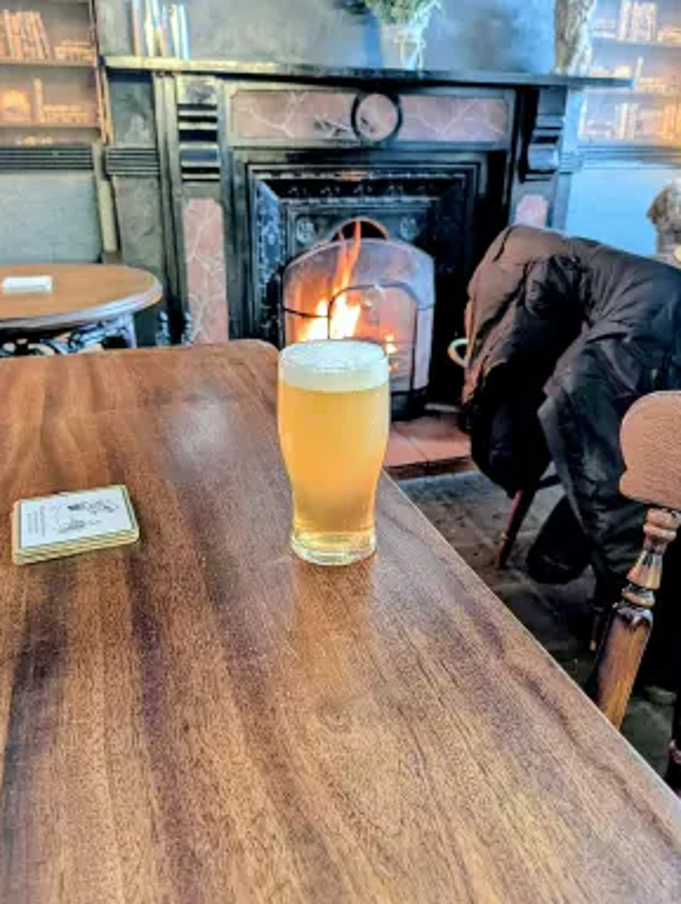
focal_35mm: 25
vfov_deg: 69.3
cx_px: 338
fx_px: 654
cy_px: 452
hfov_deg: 55.0
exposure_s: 1/50
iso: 975
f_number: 1.68
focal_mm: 6.9
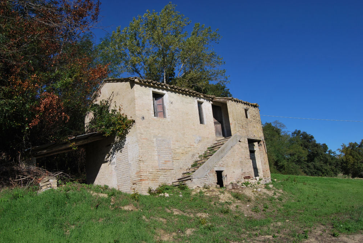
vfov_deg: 48.1
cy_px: 122
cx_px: 182
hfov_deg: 67.3
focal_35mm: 27
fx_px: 273
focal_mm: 18
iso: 100
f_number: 9
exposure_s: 1/320
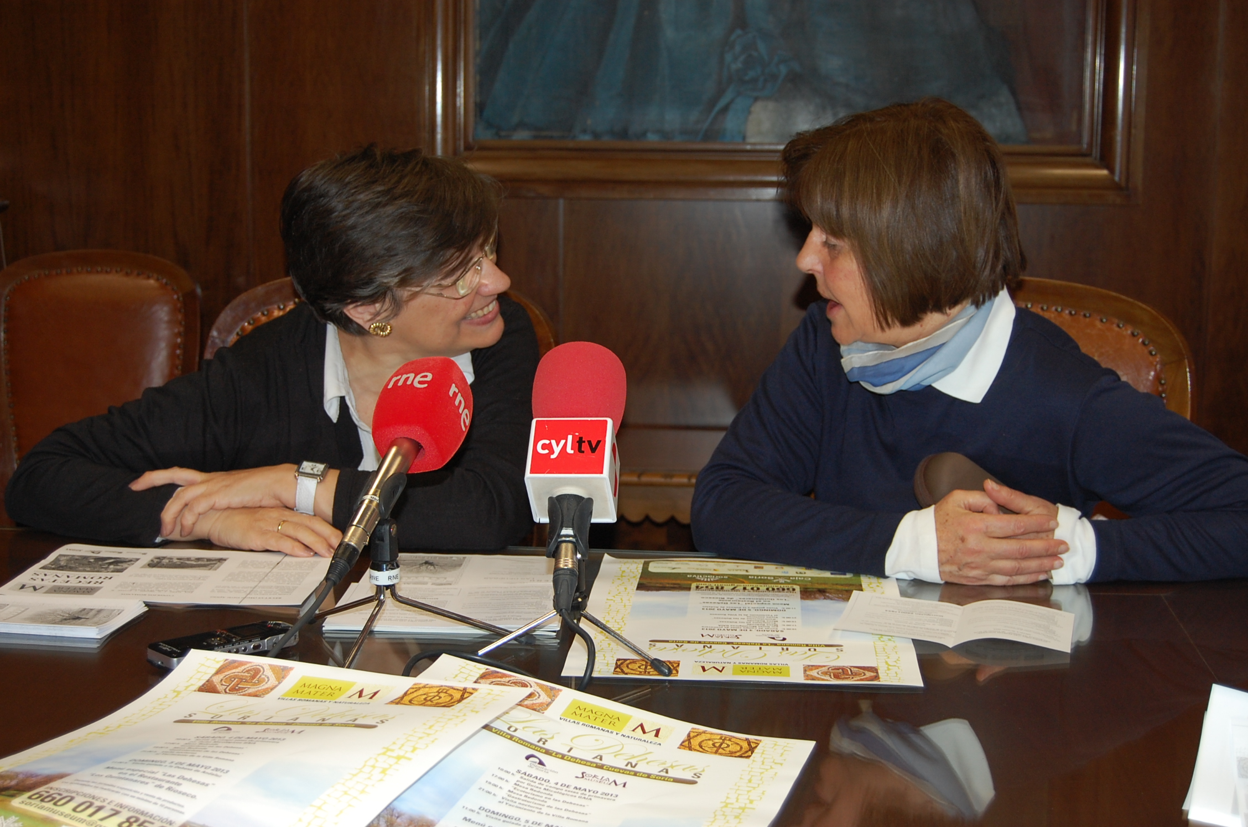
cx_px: 624
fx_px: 1973
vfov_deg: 23.7
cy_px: 414
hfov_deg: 35.1
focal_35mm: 57
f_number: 4.8
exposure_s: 1/60
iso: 400
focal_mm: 38
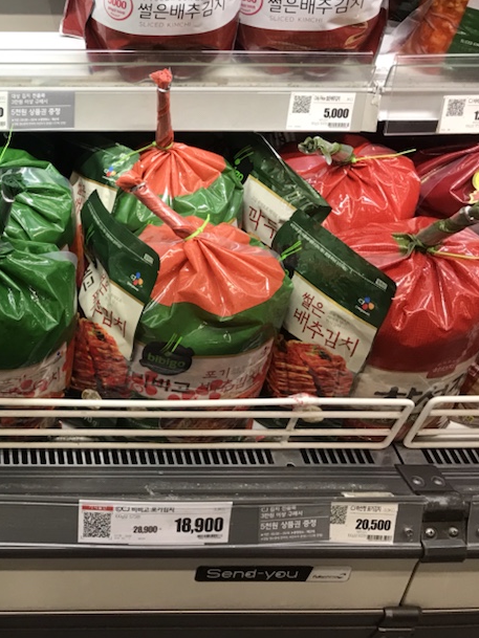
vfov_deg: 41.0
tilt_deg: -39.2
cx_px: -42
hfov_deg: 28.7
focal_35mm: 46
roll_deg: -1.4
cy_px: 252
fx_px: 848
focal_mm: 3.99
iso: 25
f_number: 1.8
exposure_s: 1/40
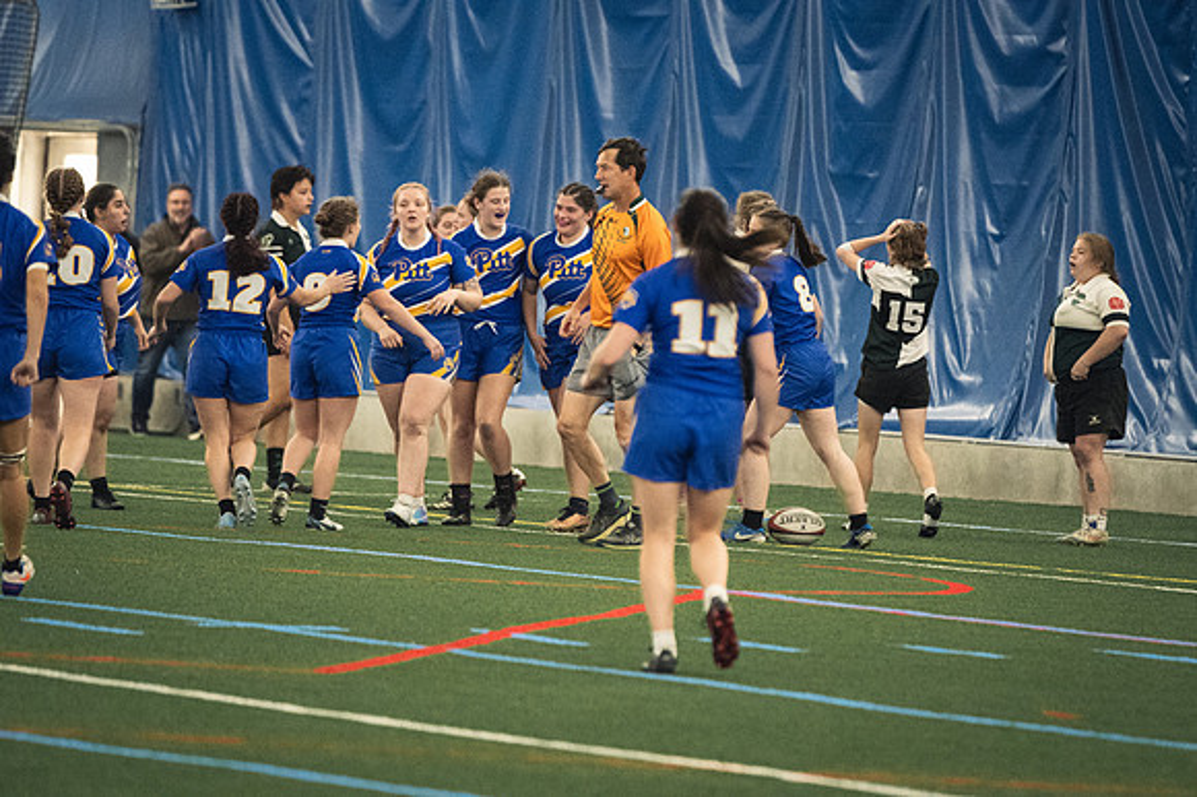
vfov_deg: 4.6
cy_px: 398
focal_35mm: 300
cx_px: 598
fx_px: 9969
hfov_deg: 6.9
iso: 9000
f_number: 2.8
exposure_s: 1/500
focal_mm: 200
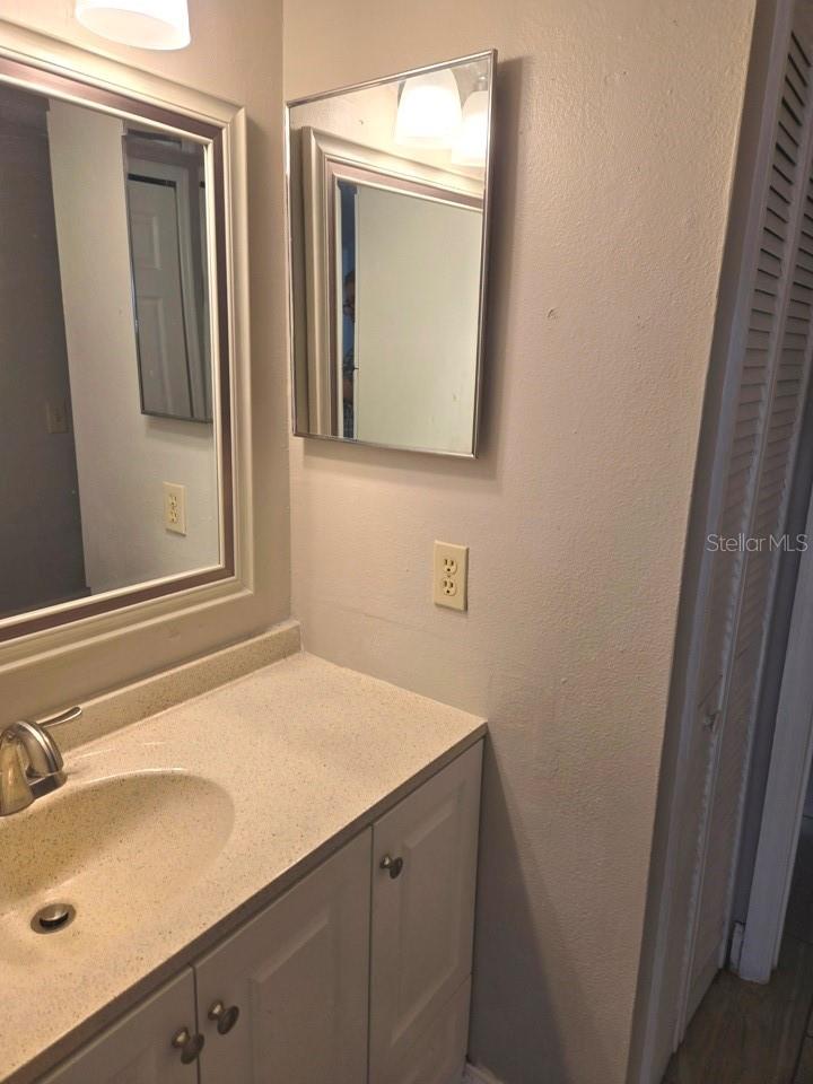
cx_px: 406
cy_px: 542
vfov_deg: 73.9
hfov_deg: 58.9
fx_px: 720
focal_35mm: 23
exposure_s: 1/120
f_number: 1.8
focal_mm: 5.4
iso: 40
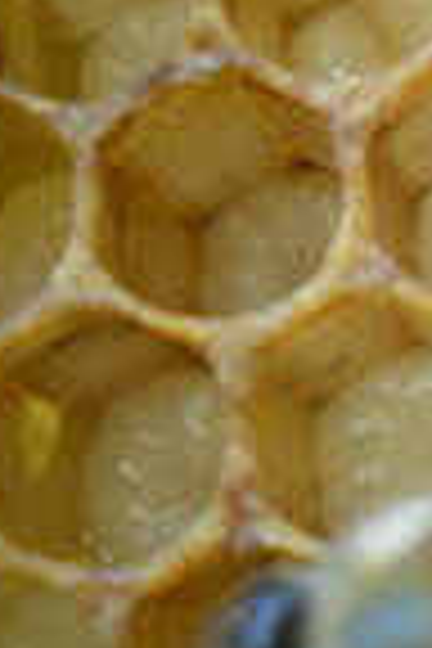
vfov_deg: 19.6
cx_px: 684
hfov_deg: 12.4
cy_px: 254
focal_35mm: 104
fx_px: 1872
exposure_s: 1/160
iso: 400
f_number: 3.1
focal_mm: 6.72
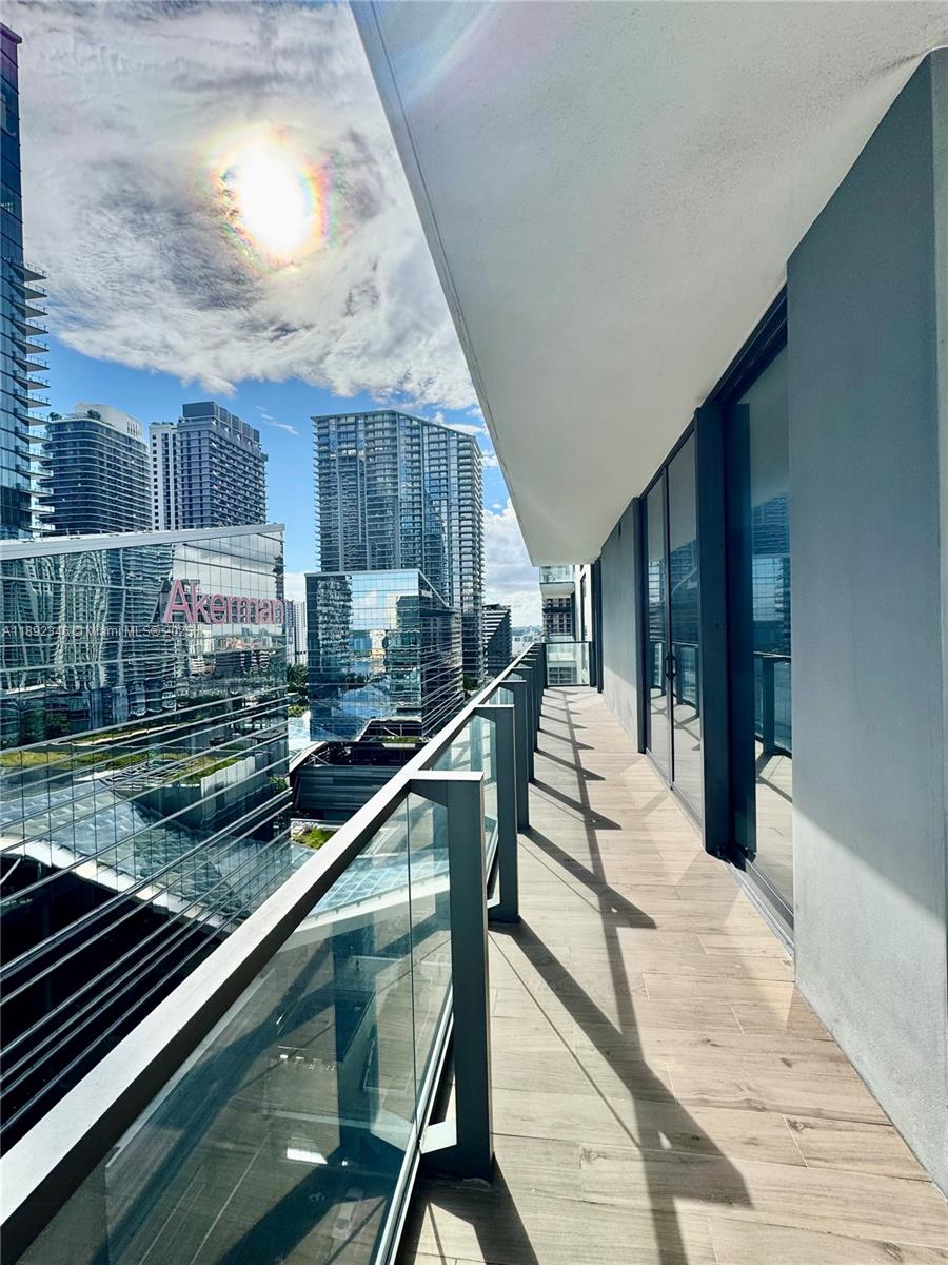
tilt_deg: -0.5
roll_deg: +1.0
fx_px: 511
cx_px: 474
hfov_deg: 85.7
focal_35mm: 14
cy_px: 632
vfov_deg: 102.1
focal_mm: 2.22
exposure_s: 1/2415
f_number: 2.2
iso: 40
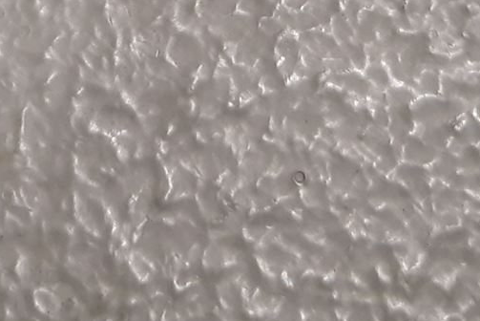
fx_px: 1467
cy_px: -338
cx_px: 128
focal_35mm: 110
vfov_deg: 11.2
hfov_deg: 18.5
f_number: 1.7
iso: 125
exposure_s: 1/50
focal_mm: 3.93
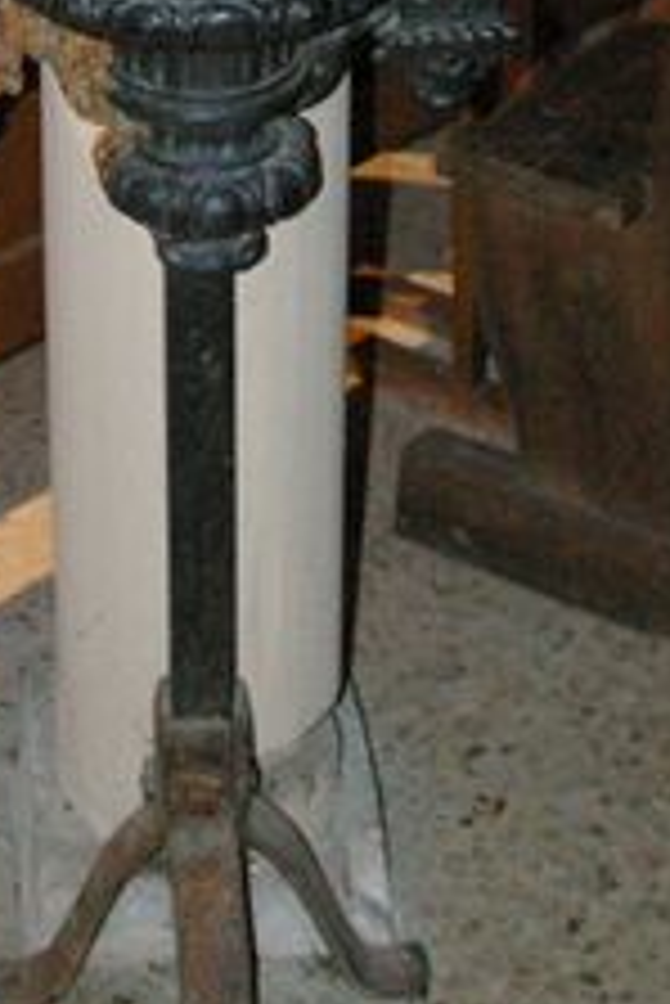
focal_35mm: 94
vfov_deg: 20.1
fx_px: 2620
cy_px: -243
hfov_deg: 14.5
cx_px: 119
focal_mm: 20
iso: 3200
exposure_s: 1/30
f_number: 5.6
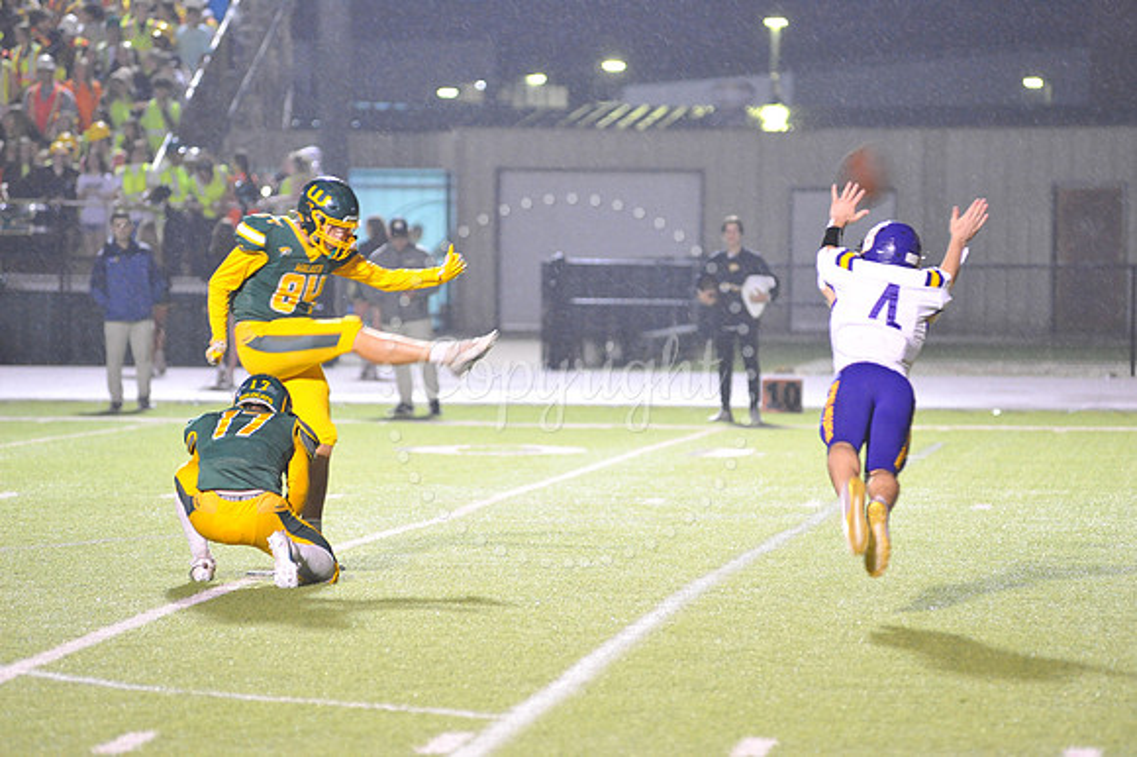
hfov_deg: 10.3
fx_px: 6313
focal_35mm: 200
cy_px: 378
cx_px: 568
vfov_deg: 6.9
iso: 4000
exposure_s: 1/160
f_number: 4
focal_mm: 200
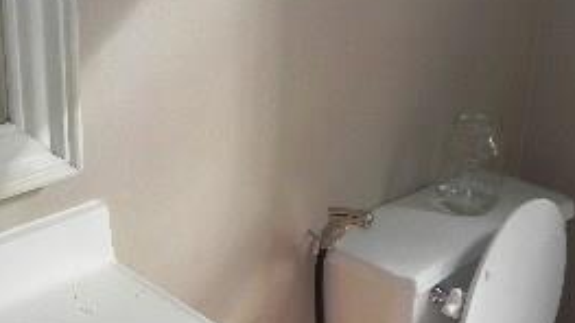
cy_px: 229
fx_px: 1052
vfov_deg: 17.4
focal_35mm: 69
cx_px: 206
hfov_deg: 30.4
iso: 160
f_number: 2.8
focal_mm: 4.6
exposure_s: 1/46.3
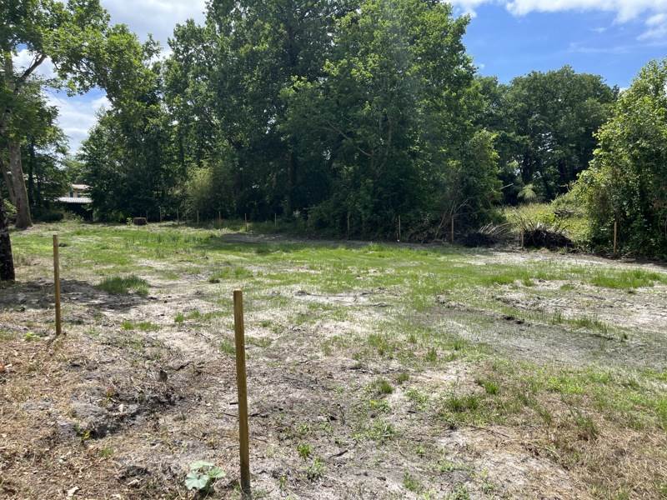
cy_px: 250
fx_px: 501
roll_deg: +0.2
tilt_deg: -6.2
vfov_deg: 53.1
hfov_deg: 67.3
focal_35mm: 26
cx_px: 334
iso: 50
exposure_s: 1/2571
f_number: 1.6
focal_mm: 5.1
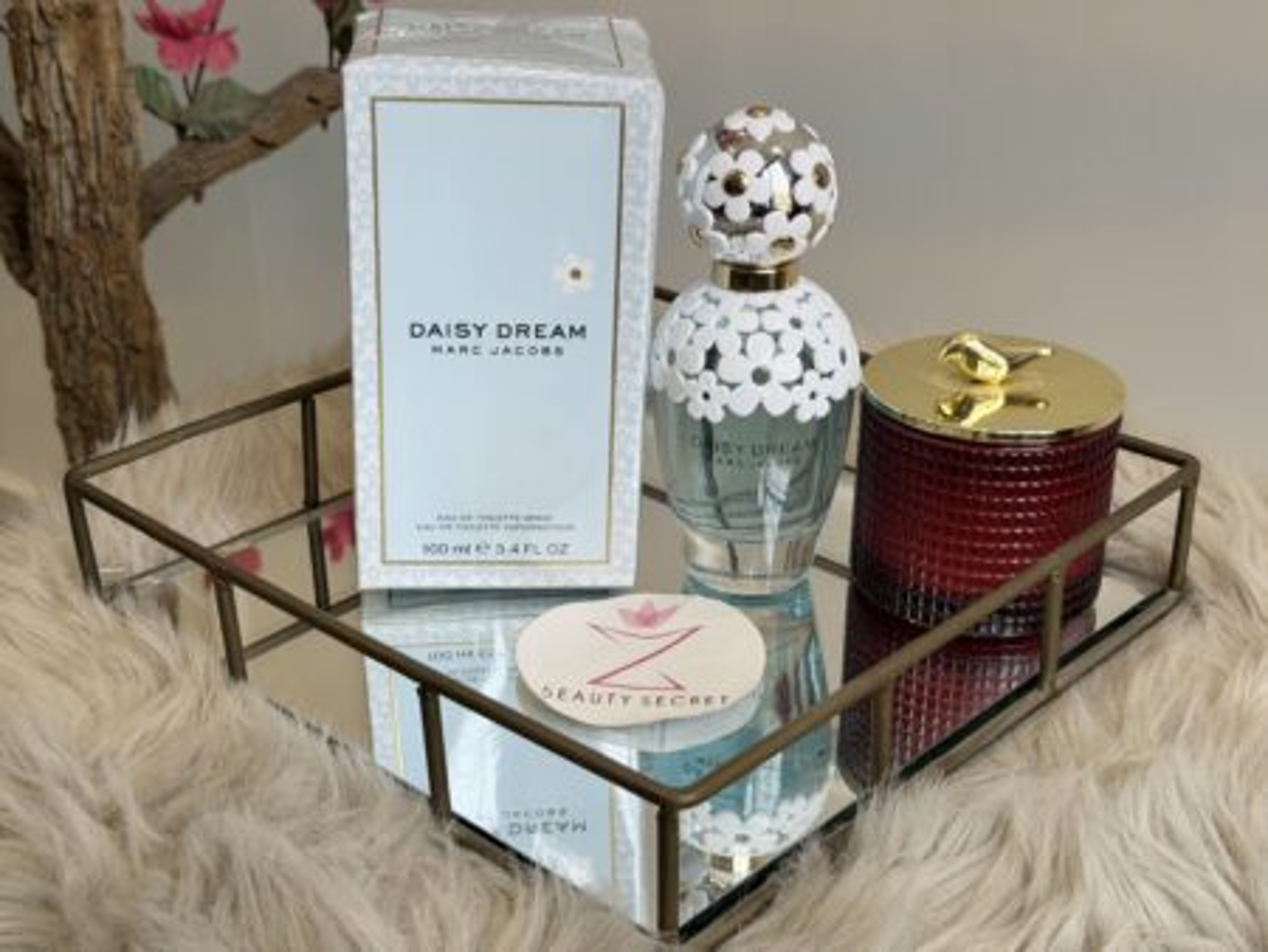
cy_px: 476
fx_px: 1759
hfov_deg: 39.6
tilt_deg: -25.8
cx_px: 634
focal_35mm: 48
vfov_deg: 30.3
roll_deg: +0.3
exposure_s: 1/100
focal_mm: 6.76
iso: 80
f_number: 1.78
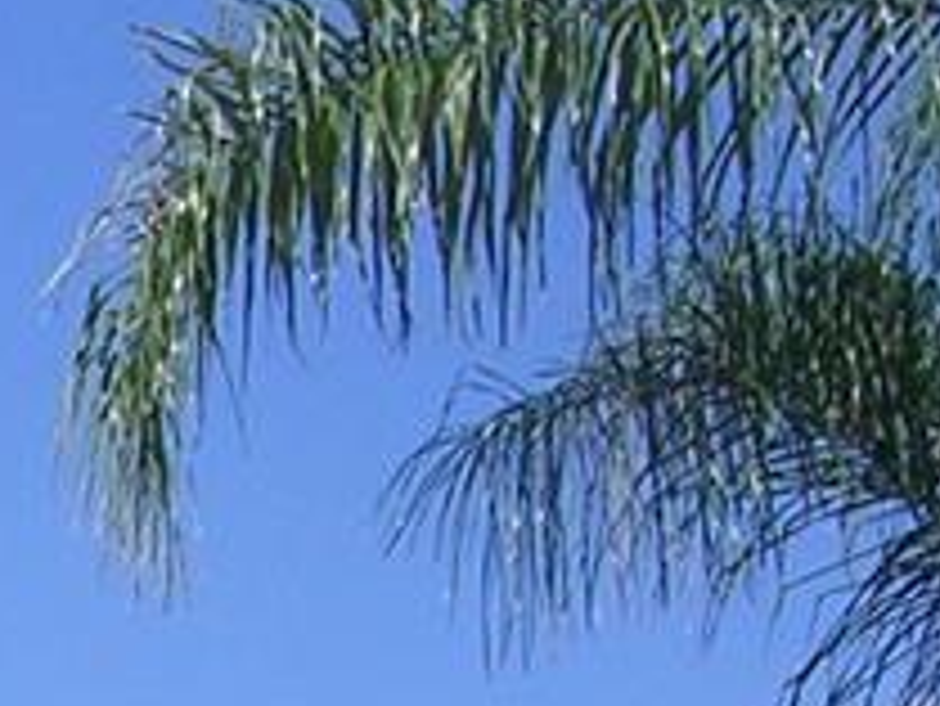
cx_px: -1133
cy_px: 1677
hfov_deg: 9.7
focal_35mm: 186
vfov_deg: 7.5
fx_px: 5054
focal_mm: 5.8
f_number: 5.6
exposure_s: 1/400
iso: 50
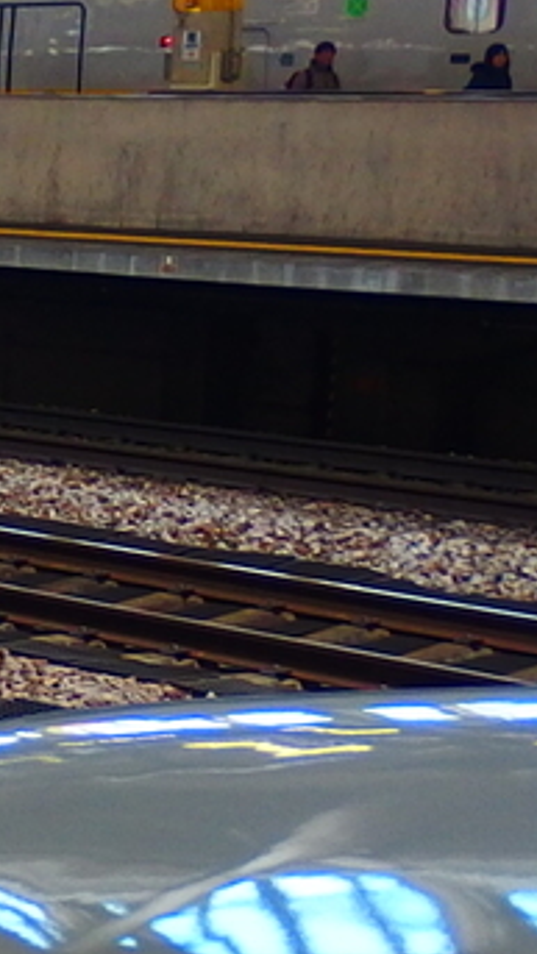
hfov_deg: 8.5
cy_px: 587
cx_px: -1035
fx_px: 3088
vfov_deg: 17.5
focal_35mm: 122
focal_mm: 5.6
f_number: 2
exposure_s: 1/80
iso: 100
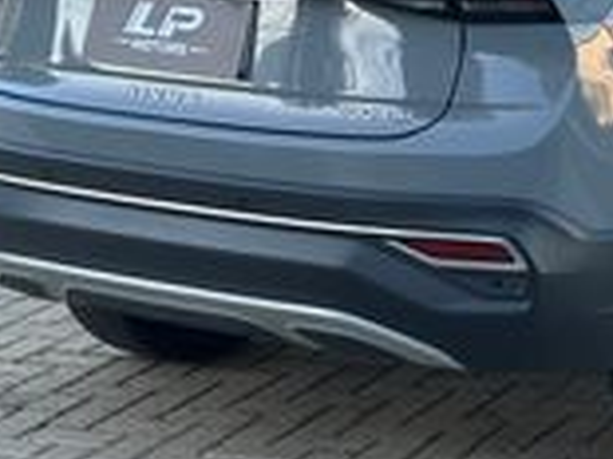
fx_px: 2583
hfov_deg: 13.3
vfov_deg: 10.1
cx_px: 641
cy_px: -8
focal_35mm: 146
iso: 64
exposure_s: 1/244
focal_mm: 6.86
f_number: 1.78
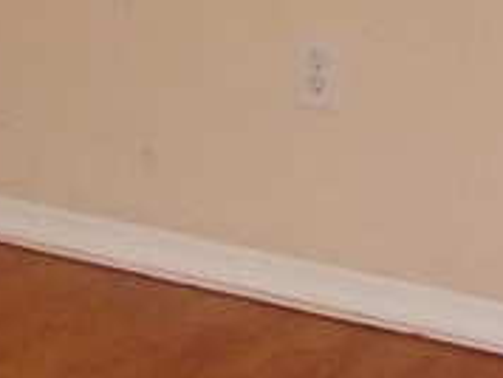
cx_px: 90
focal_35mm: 138
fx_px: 2008
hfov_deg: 14.2
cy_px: -364
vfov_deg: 10.0
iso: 250
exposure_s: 1/34
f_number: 3.3
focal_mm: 4.3
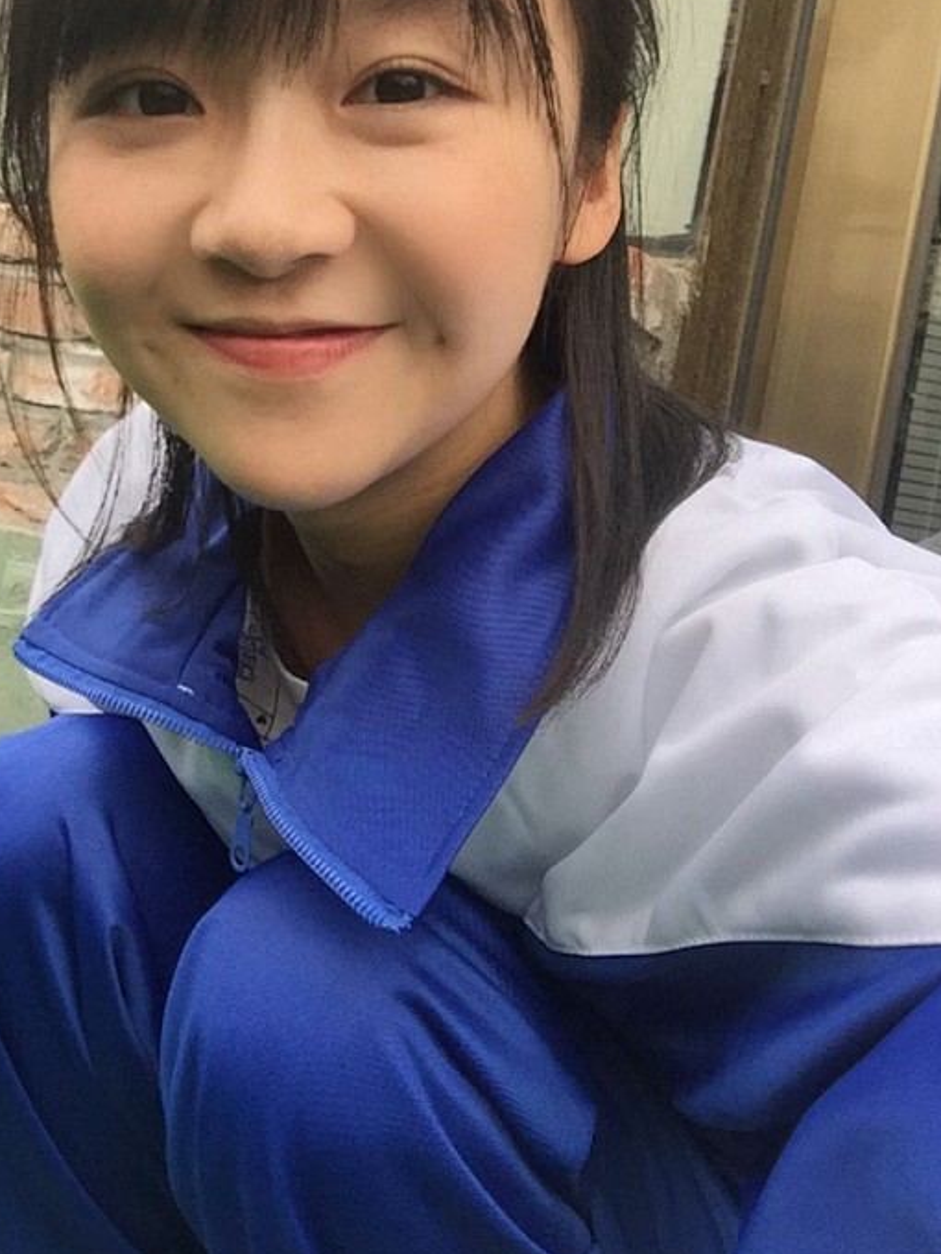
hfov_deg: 35.7
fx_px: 1450
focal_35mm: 40
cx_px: 341
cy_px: 464
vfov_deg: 46.4
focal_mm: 2.65
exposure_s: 1/333
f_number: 2.2
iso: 32
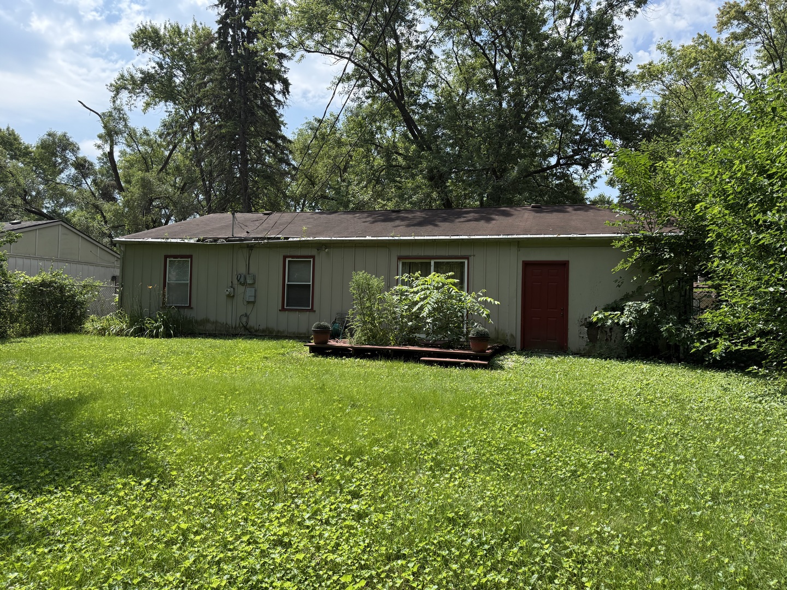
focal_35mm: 24
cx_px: 394
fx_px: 546
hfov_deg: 71.6
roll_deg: -2.0
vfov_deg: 56.8
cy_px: 295
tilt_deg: +2.9
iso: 100
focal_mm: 6.76
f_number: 1.78
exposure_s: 1/3145
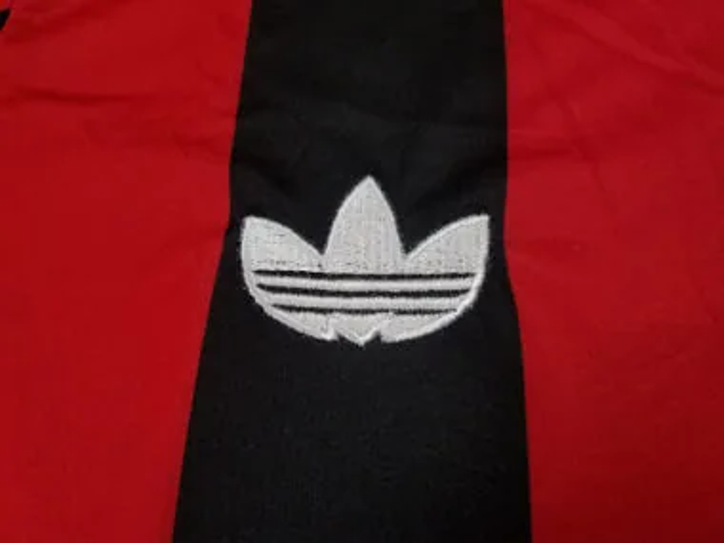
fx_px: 544
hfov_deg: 67.3
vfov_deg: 53.1
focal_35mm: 26
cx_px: 362
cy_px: 272
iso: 250
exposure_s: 1/14
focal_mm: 4.2
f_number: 1.7
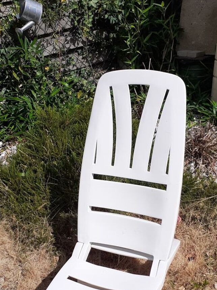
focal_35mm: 42
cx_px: 126
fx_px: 351
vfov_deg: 44.2
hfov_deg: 34.3
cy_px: 190
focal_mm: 3.6
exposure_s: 1/3663
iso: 40
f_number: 1.9
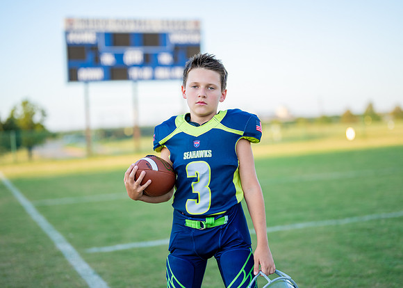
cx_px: 208
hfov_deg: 33.8
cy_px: 141
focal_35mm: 58
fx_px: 663
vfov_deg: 24.5
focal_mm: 50
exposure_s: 1/2000
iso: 160
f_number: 1.2
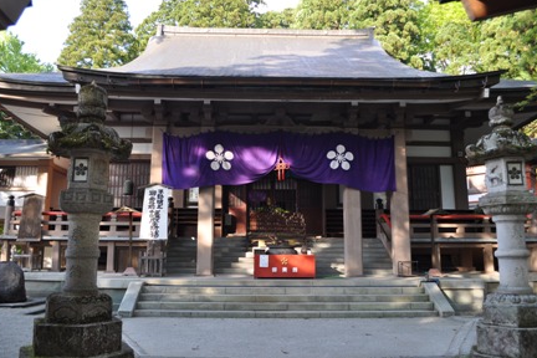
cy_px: 174
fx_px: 418
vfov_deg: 46.4
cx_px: 260
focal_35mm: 28
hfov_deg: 65.5
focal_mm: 18
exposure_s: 1/100
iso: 200
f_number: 5
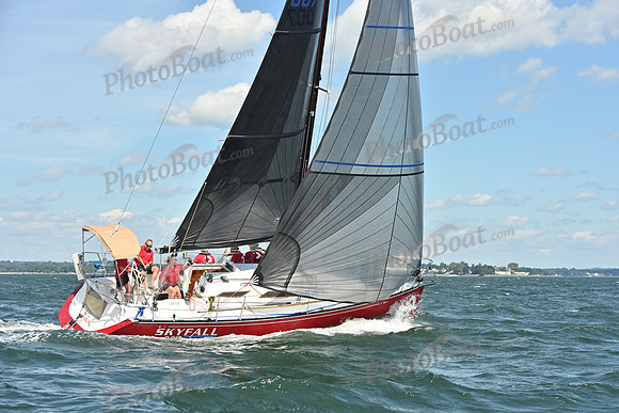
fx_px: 1290
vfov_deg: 18.2
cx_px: 310
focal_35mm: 75
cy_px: 206
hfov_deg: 27.0
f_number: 8
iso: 250
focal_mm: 75
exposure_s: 1/1250
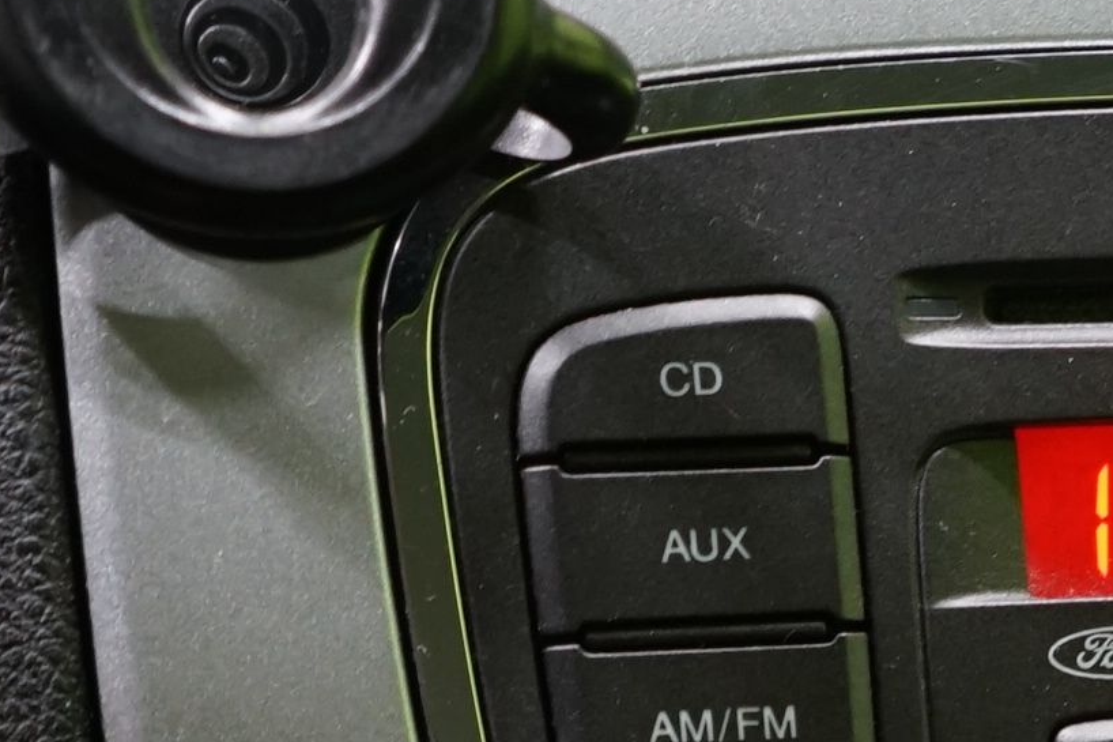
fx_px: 4760
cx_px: 1770
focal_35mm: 154
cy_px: 1221
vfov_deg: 8.6
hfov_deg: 12.5
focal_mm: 32
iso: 1250
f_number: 5.6
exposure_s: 1/20
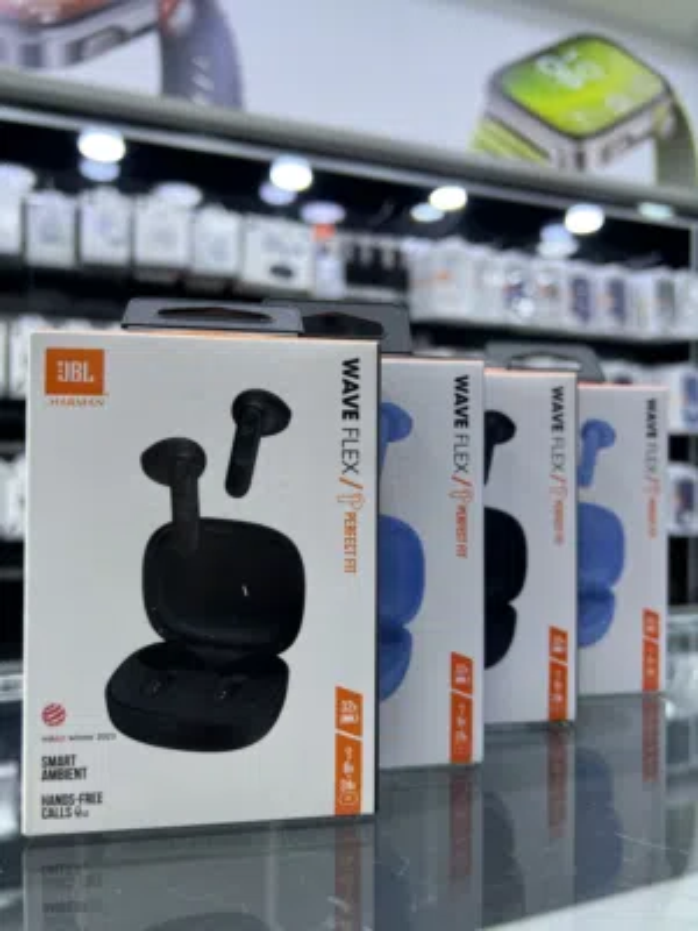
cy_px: 466
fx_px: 699
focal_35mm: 26
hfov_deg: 53.1
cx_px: 349
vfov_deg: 67.3
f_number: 1.5
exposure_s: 1/108
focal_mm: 5.7
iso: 32
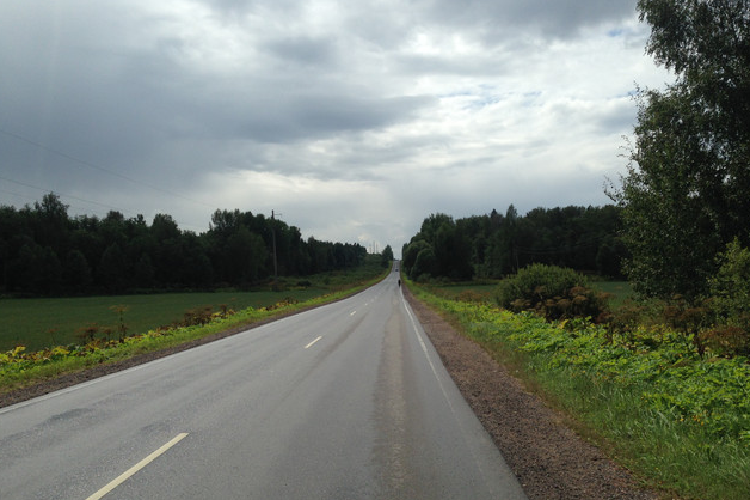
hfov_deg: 54.5
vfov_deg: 37.8
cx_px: 375
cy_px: 275
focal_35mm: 35
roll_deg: +3.1
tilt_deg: -2.2
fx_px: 729
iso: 50
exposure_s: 1/3195
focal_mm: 4.12
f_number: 2.4
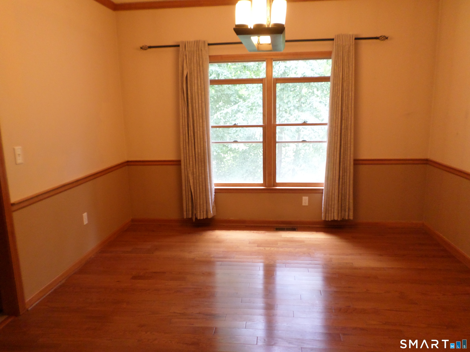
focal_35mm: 25
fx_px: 339
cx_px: 235
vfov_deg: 54.9
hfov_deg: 69.4
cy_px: 176
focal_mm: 4.5
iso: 240
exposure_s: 1/30
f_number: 2.5
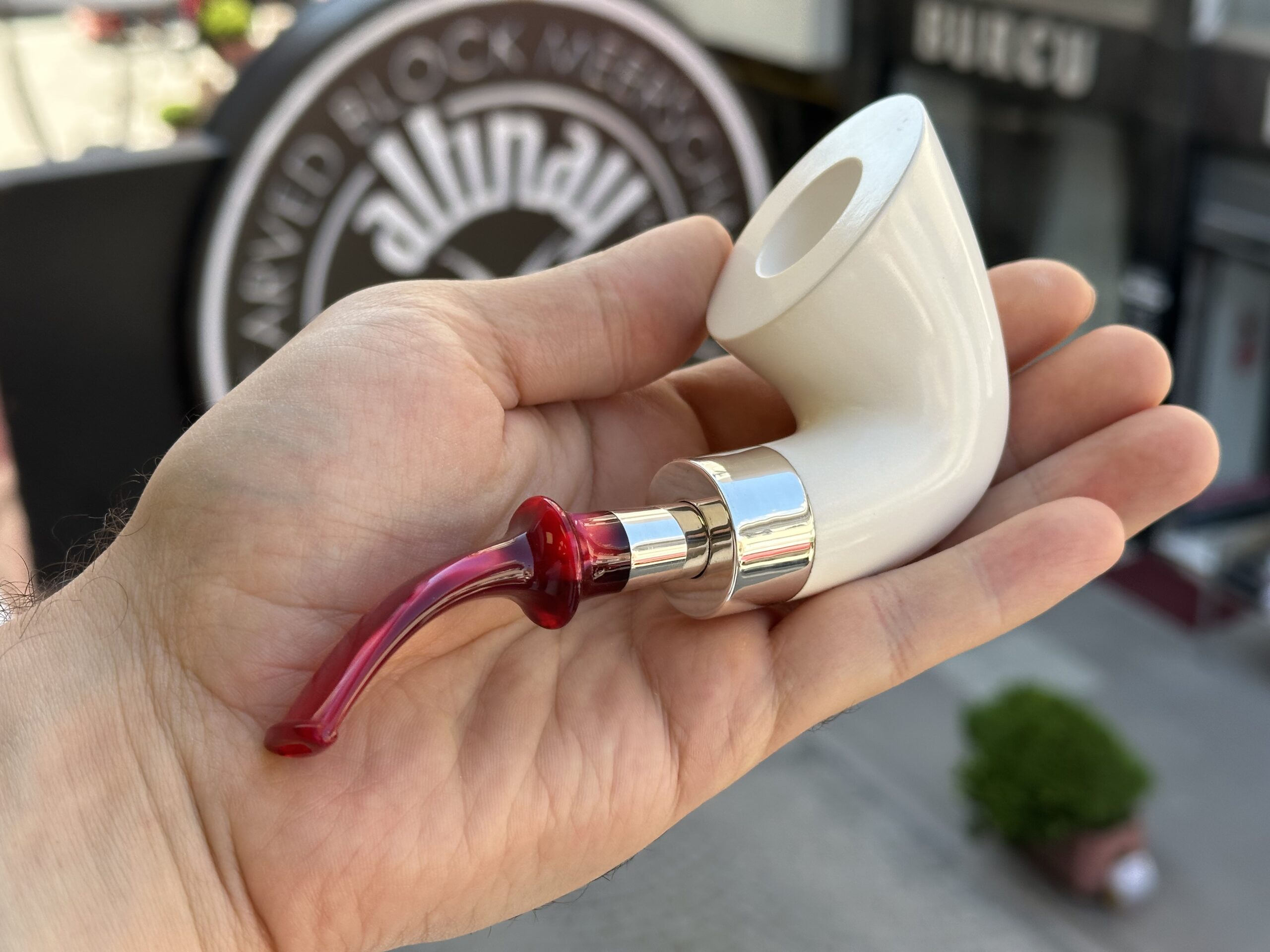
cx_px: 635
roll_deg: +0.9
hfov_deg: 39.7
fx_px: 1761
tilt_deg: -23.7
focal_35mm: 48
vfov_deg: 30.3
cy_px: 476
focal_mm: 6.86
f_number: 1.78
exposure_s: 1/631
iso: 64
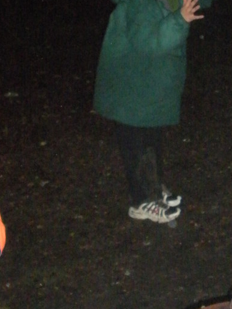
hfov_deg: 15.1
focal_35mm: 96
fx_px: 858
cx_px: 236
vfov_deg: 20.3
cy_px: 90
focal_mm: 6.3
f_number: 3.5
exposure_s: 1/60
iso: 800
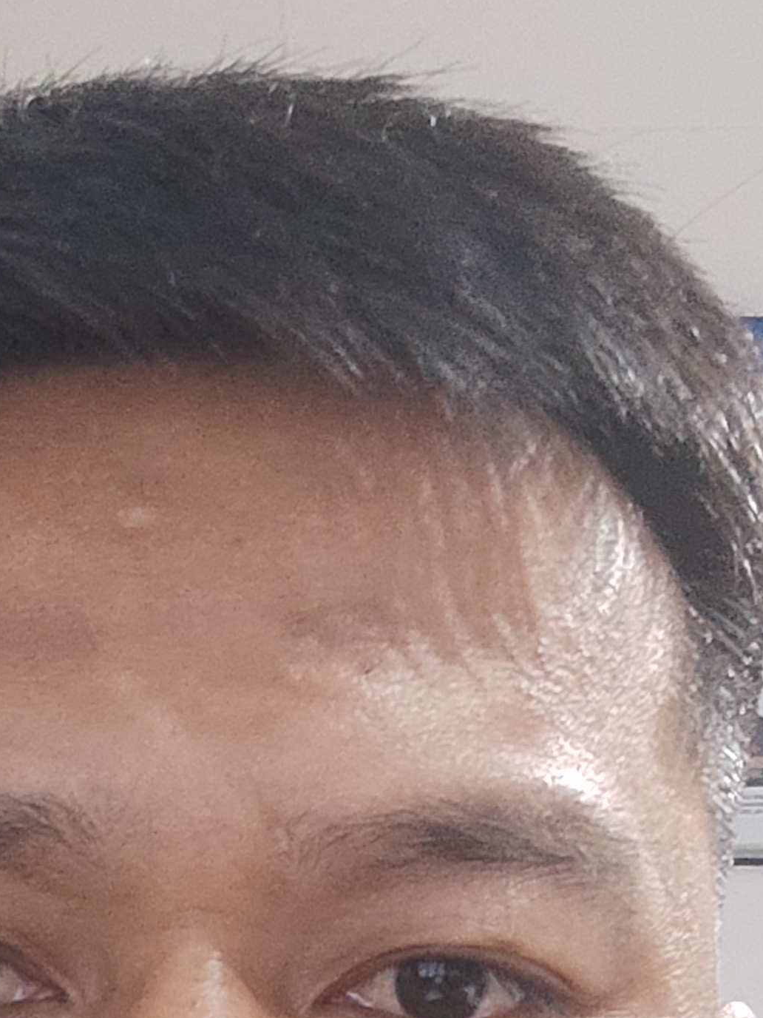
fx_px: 1969
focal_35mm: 67
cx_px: 132
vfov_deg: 24.8
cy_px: 1359
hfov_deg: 21.6
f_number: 2.45
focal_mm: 3.49
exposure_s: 1/20
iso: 505
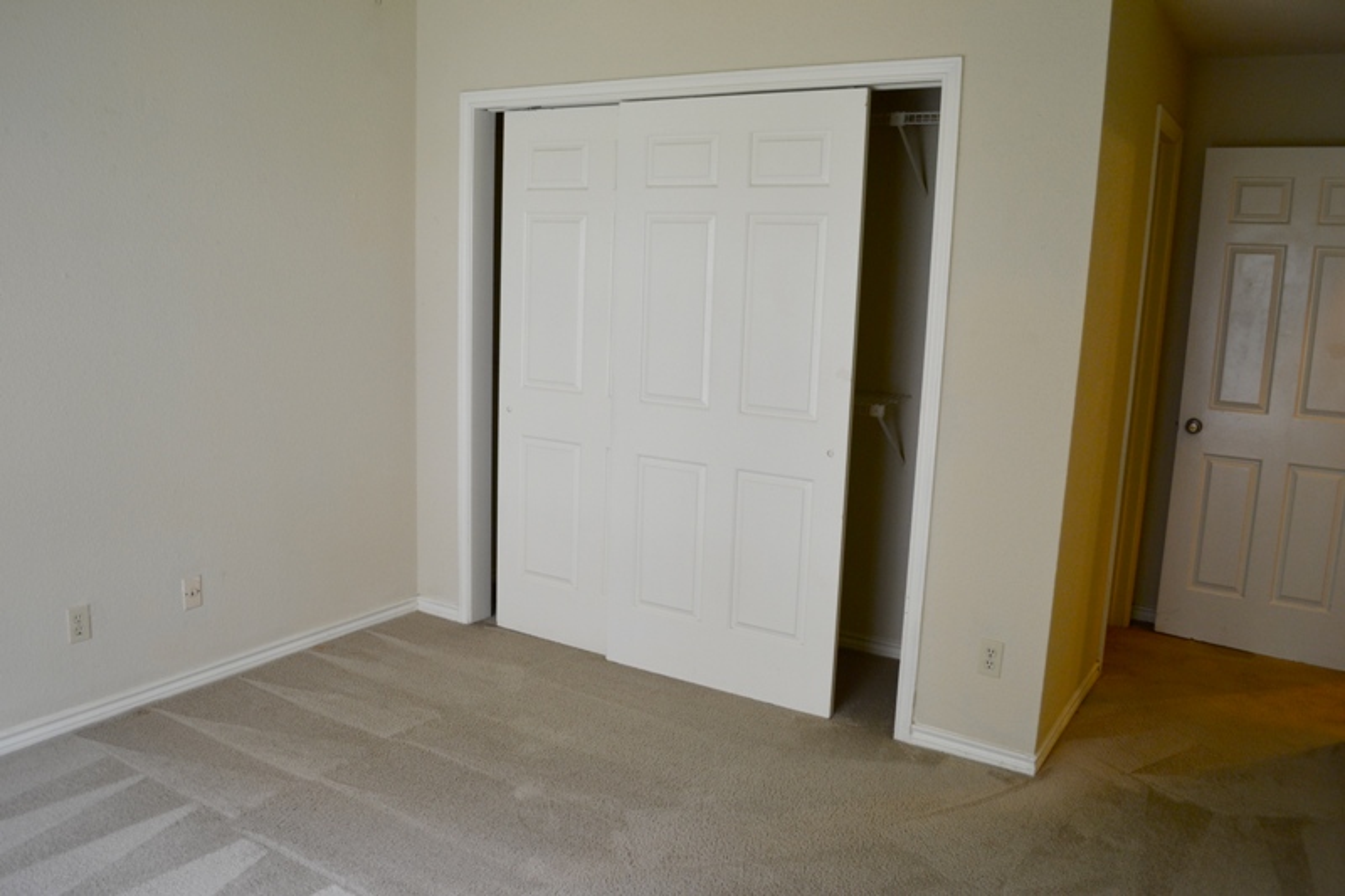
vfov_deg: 47.9
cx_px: 672
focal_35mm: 27
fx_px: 1008
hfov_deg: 67.4
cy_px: 448
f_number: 3.5
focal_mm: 18
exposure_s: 1/30
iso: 400
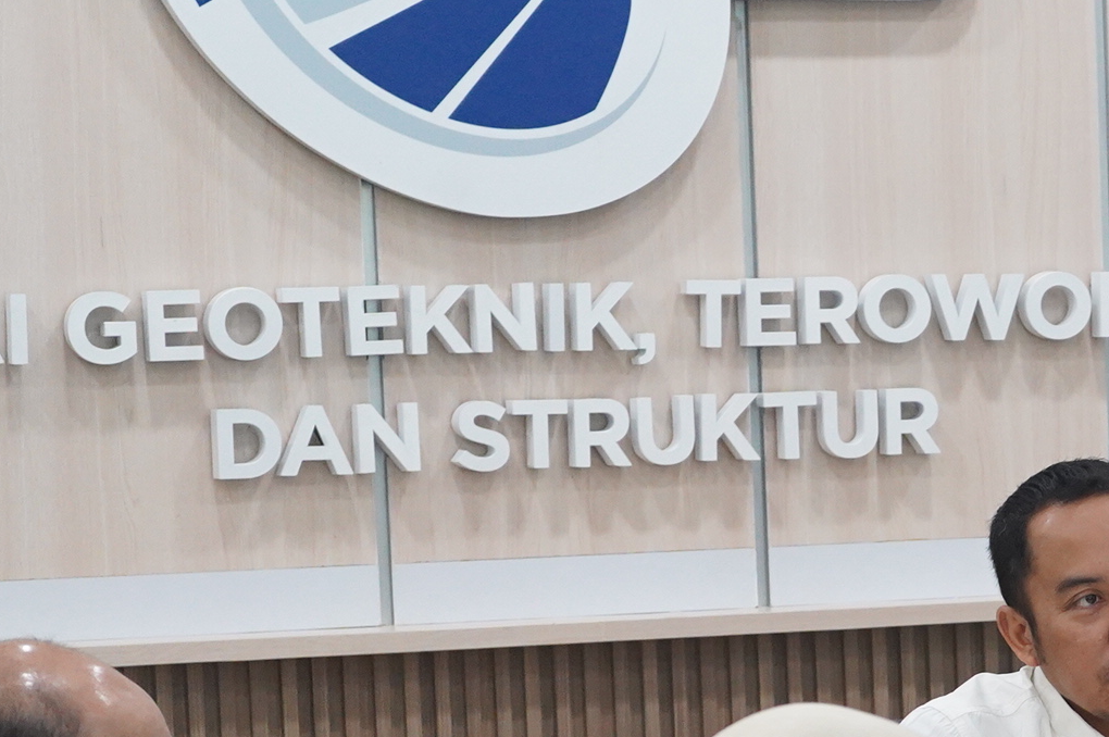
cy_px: 884
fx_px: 5447
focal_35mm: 177
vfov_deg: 7.7
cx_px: 1454
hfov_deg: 11.3
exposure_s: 1/160
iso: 4000
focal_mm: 60
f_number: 5.6
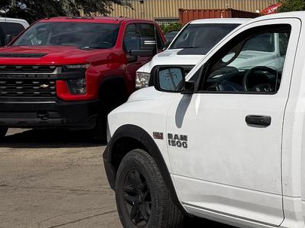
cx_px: 461
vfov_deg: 19.4
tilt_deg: -3.6
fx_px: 670
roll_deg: +0.8
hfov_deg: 21.4
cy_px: 106
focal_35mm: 76
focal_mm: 6.76
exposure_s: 1/11905
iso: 80
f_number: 1.78
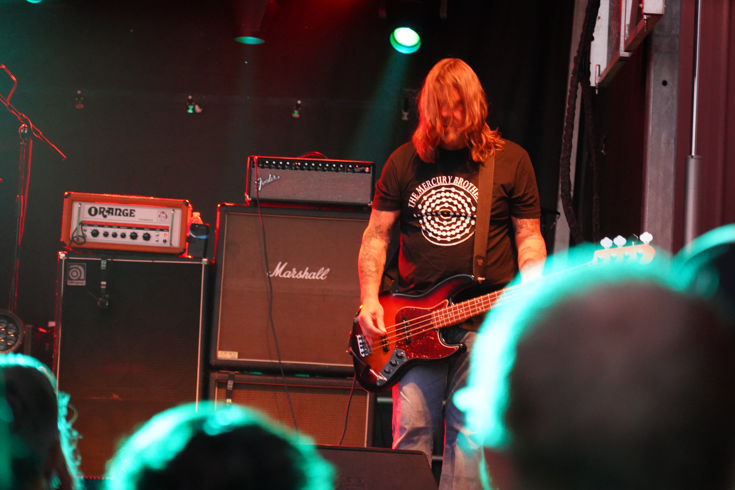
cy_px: 245
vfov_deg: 13.0
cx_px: 368
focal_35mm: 105
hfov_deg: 19.5
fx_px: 2144
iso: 12800
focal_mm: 105
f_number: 4
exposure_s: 1/125
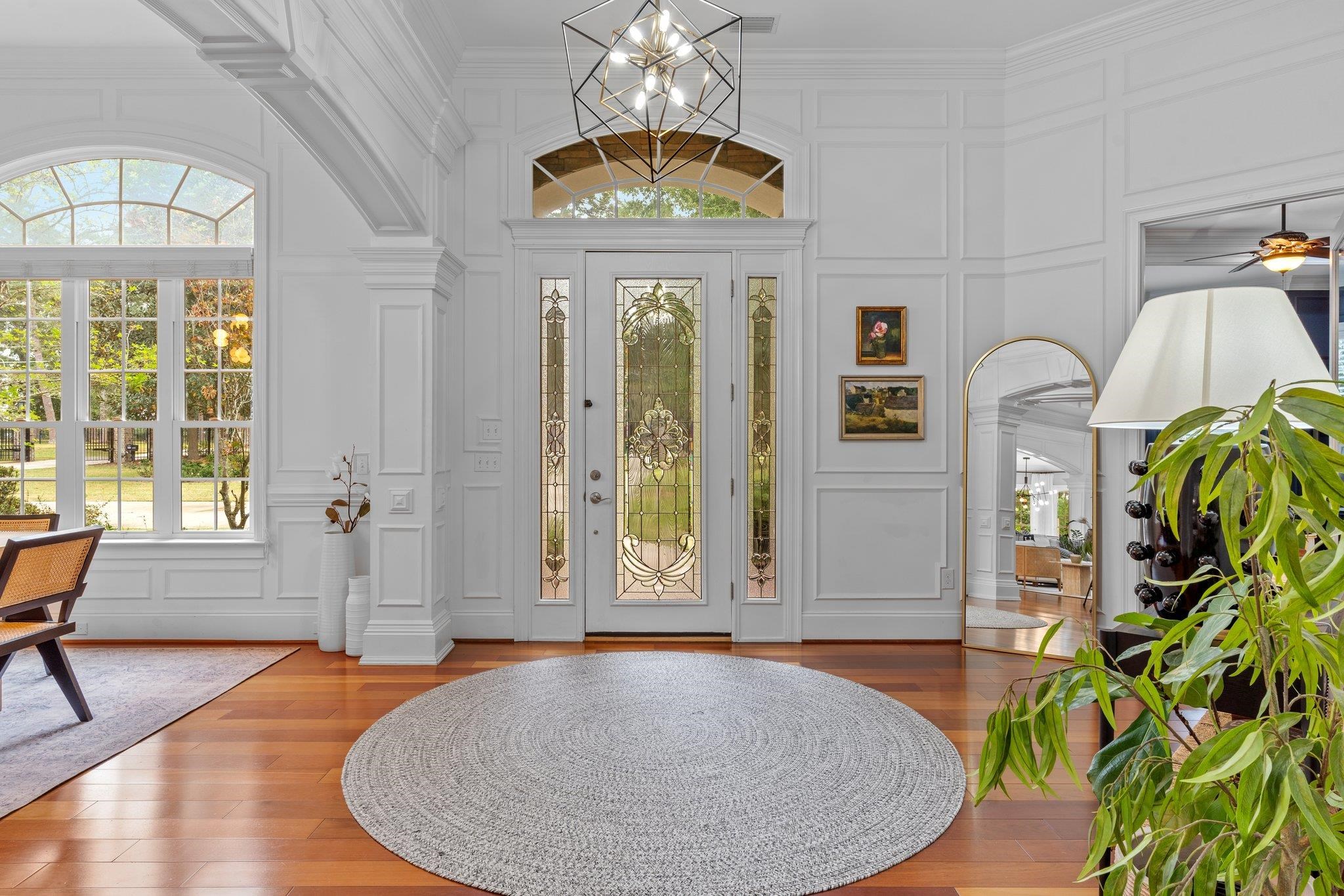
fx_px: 747
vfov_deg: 61.9
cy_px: 448
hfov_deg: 84.0
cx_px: 672
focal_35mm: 20
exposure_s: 1/1.67
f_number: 9
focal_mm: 20
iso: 100
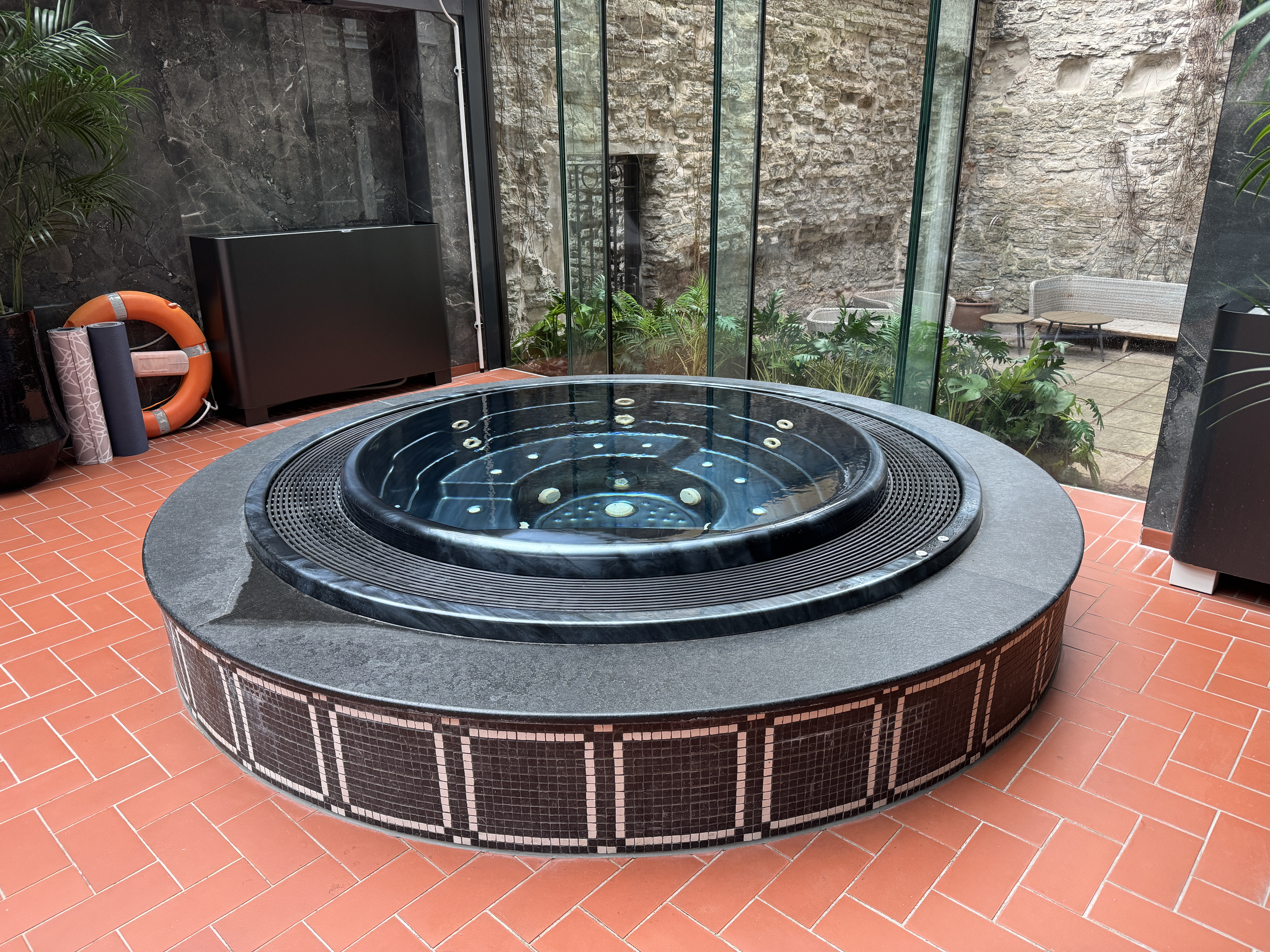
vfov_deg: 56.8
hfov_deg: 71.6
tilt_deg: -19.5
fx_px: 881
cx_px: 635
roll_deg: +1.3
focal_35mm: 24
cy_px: 476
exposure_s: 1/100
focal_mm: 6.76
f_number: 1.78
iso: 200
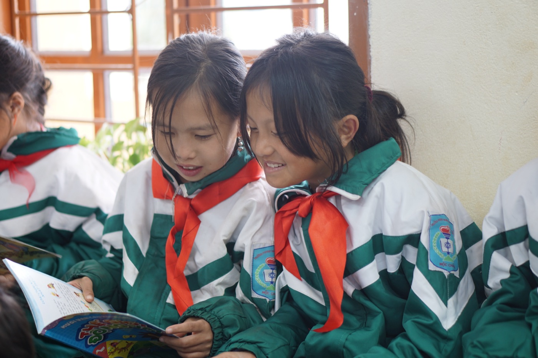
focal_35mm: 75
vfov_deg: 18.2
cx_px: 269
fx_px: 1121
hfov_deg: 27.0
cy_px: 179
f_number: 1.8
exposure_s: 1/30
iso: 100
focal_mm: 50
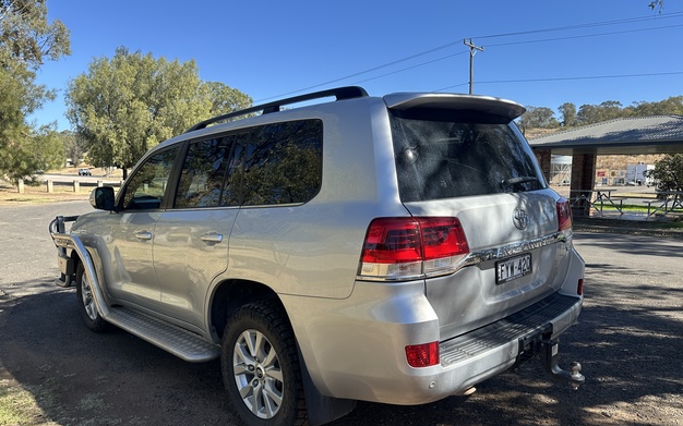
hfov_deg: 70.4
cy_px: 228
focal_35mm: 26
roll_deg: +0.5
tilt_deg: -1.4
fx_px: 484
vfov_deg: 47.5
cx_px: 338
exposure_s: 1/2155
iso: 80
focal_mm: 6.86
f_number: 1.78
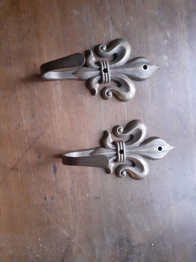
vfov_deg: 65.3
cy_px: 131
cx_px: 98
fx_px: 204
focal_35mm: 27
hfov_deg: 51.4
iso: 640
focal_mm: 3.6
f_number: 1.9
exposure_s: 1/20
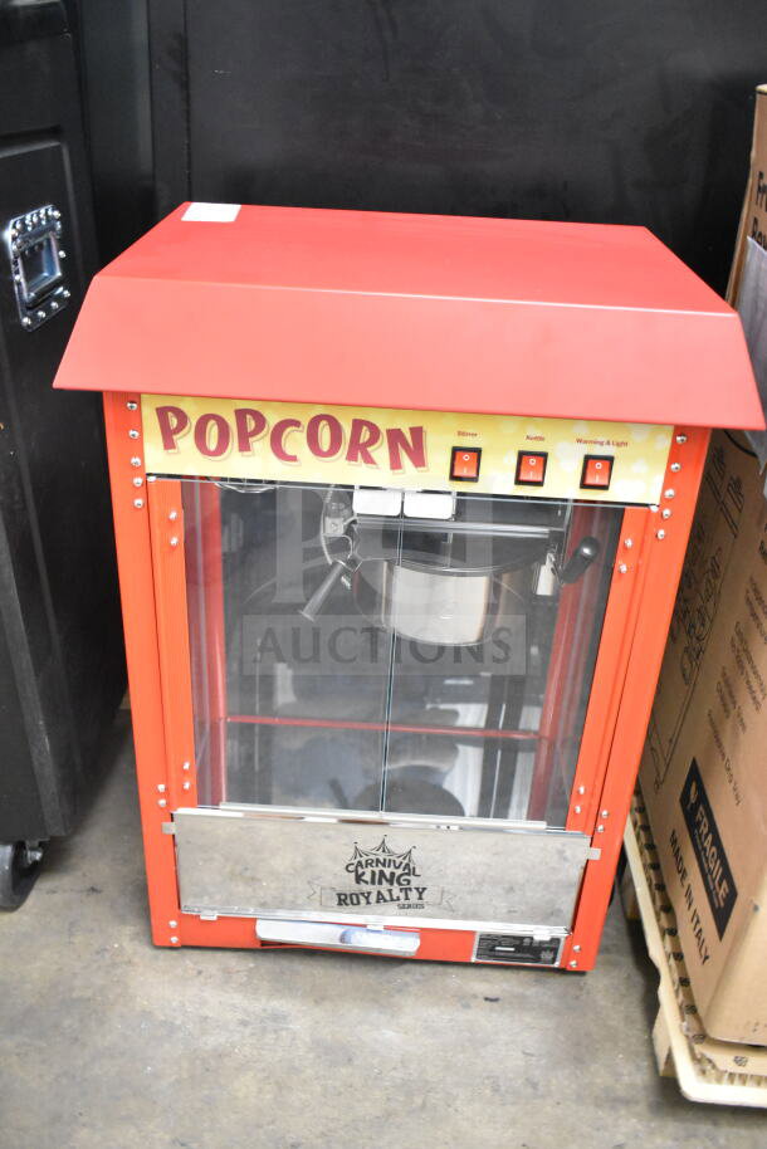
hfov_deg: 41.7
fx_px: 1006
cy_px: 574
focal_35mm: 32
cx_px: 384
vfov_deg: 59.5
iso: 6400
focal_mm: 21
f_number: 3.8
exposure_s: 1/30
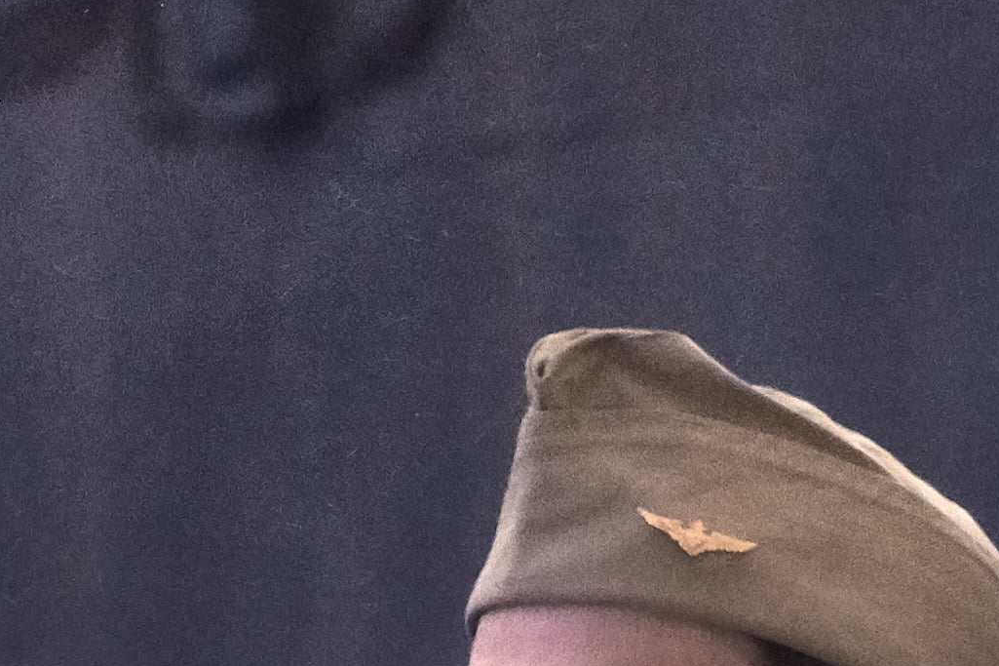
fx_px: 12282
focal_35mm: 443
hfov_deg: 4.7
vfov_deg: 3.1
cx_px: 493
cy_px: 1700
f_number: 5.6
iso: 2000
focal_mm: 55
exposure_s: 1/125
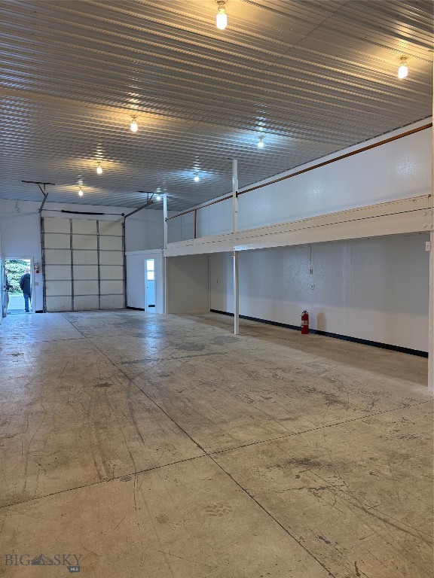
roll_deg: +0.9
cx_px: 217
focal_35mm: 24
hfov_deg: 56.8
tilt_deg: -2.1
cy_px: 289
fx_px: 401
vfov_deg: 71.6
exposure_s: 1/228
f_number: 1.78
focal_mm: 6.76
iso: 200
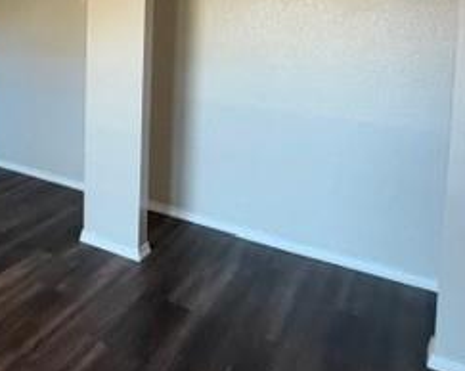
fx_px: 495
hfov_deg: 40.0
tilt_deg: -3.8
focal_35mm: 36
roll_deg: +0.4
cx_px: -55
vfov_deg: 38.5
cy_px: 42
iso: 500
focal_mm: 2.22
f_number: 2.2
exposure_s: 1/60
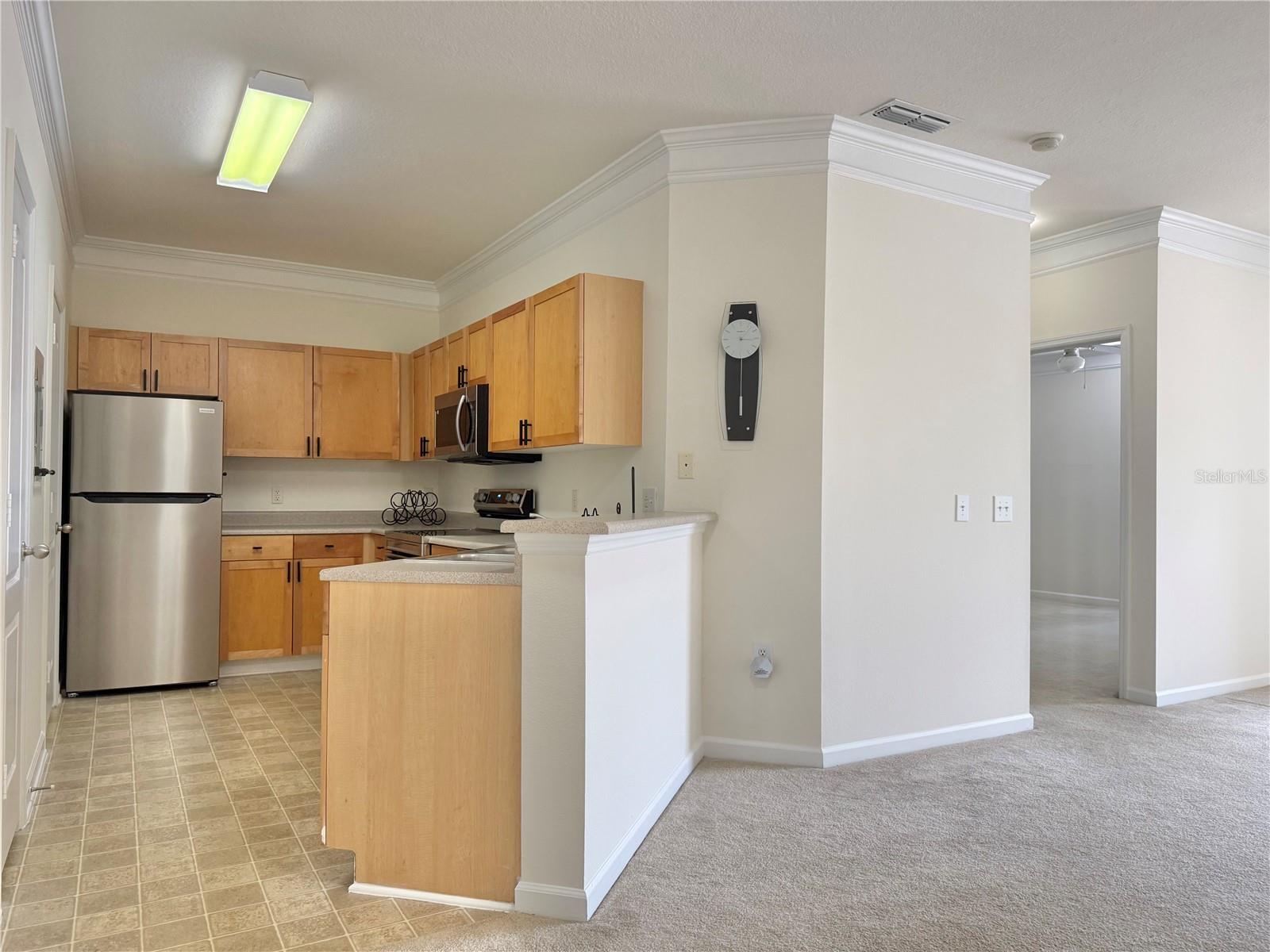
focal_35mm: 24
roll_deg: -0.4
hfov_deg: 71.6
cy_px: 476
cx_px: 635
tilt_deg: +0.9
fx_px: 881
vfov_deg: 56.8
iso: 160
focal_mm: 6.76
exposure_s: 1/120
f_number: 1.78
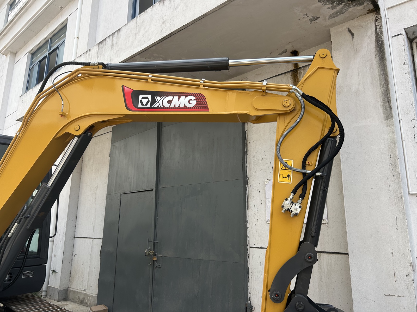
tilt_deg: +13.4
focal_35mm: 26
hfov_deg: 67.3
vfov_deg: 53.1
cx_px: 208
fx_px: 313
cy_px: 156
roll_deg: -1.6
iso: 50
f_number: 1.5
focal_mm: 5.7
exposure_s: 1/1511
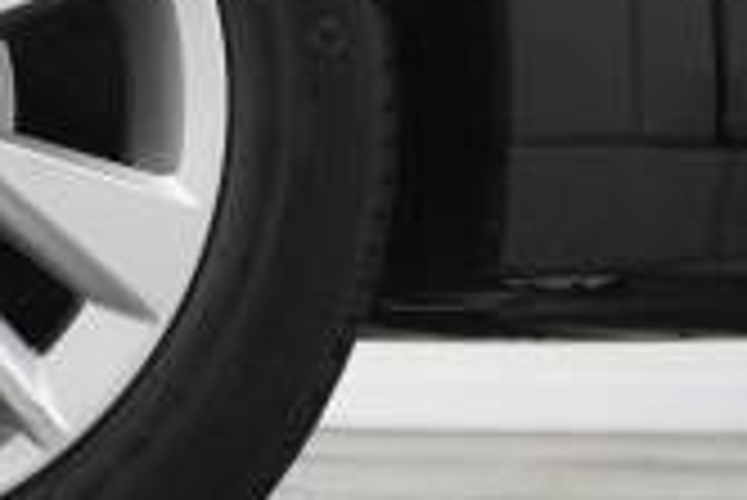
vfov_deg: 10.3
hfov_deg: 14.7
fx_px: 2761
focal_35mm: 133
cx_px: -256
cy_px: 63
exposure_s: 1/200
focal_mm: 23
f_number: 4
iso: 2000
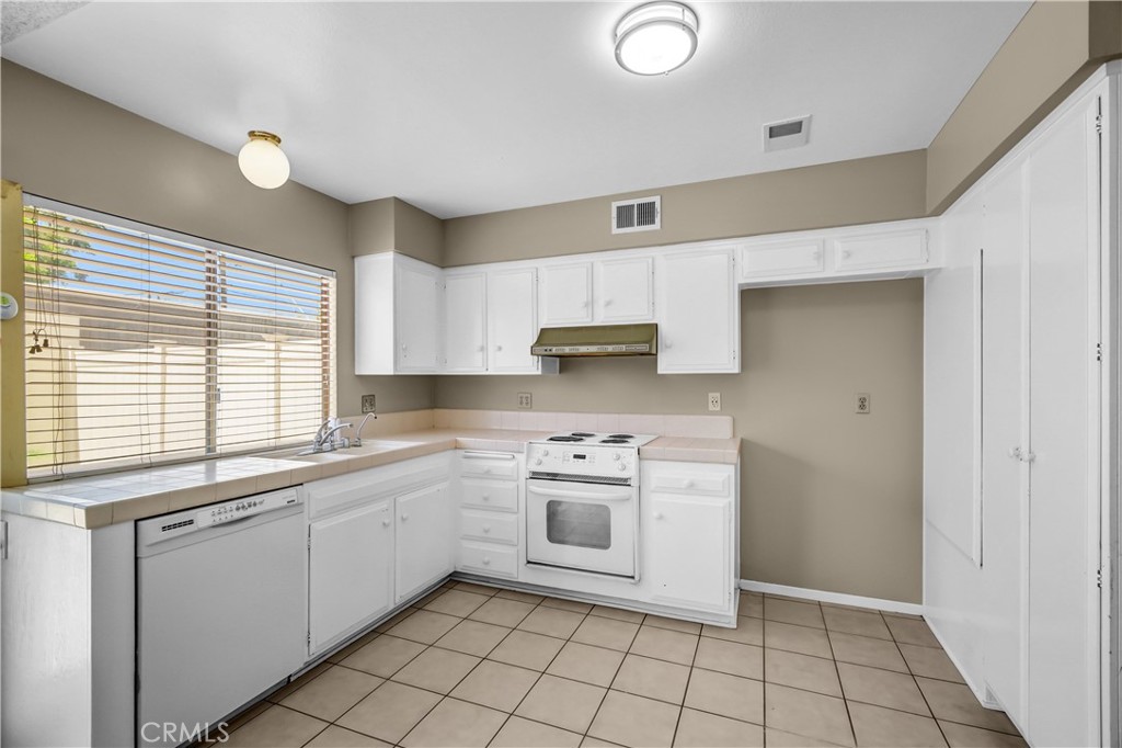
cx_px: 561
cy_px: 374
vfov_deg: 77.3
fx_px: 467
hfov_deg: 100.4
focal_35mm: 15
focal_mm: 10
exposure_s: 1/40
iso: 400
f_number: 9
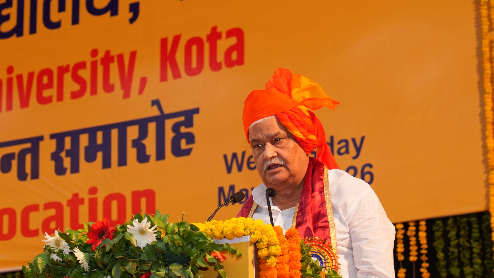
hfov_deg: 17.4
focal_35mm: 122
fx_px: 1598
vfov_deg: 9.9
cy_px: 165
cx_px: 93
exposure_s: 1/125
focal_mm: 70
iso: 2000
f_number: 5
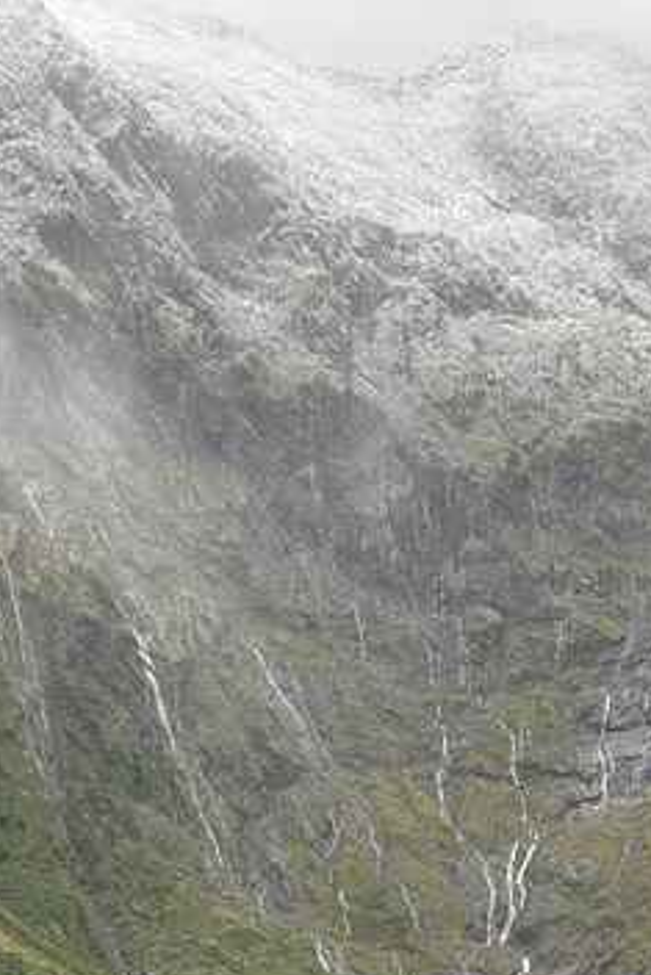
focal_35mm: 86
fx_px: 2330
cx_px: 532
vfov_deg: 23.6
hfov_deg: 15.8
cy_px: 579
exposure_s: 1/274
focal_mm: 6
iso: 20
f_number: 2
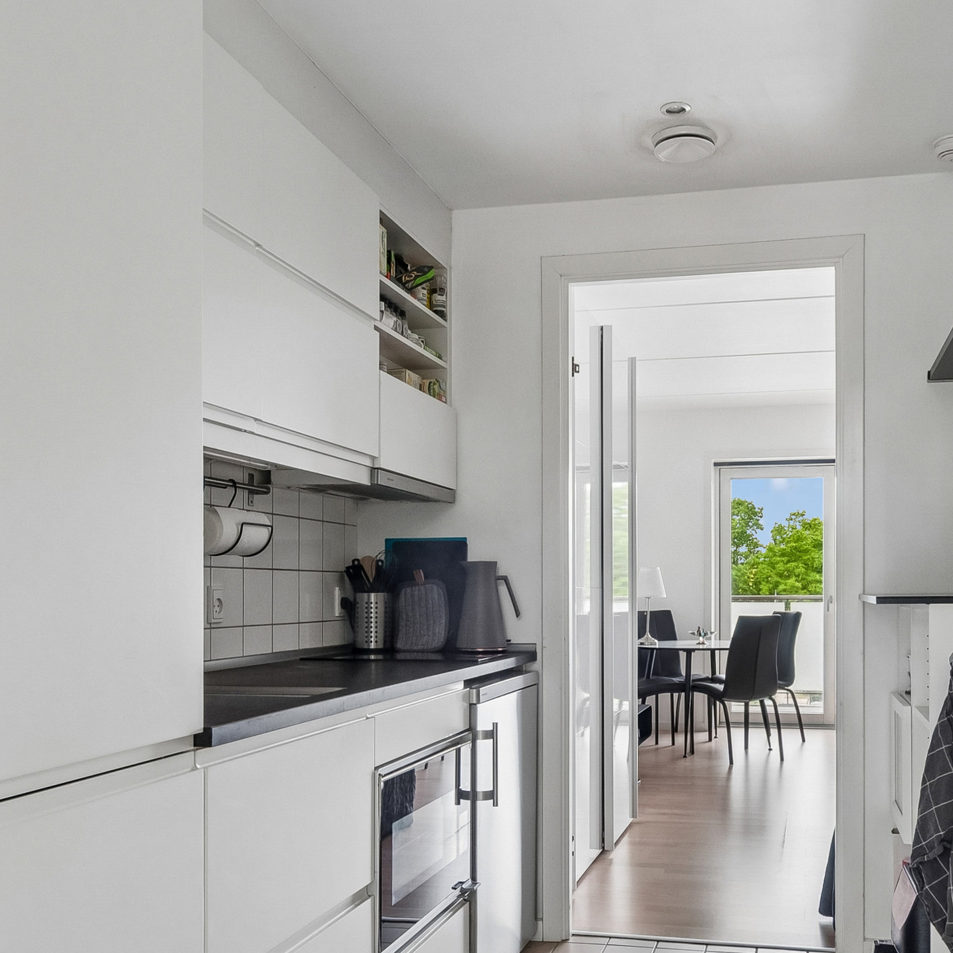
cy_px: 580
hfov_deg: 50.6
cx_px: 594
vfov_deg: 50.7
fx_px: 997
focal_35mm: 32
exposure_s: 1/20
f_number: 10
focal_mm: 12
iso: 200
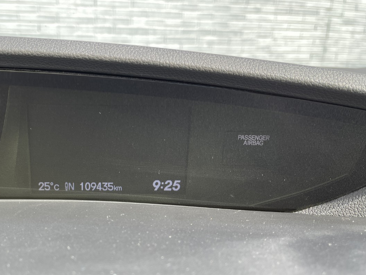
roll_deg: -2.1
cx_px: 122
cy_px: 170
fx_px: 359
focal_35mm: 34
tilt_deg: -18.9
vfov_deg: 41.5
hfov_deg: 52.9
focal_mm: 5.1
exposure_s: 1/121
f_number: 1.6
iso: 40
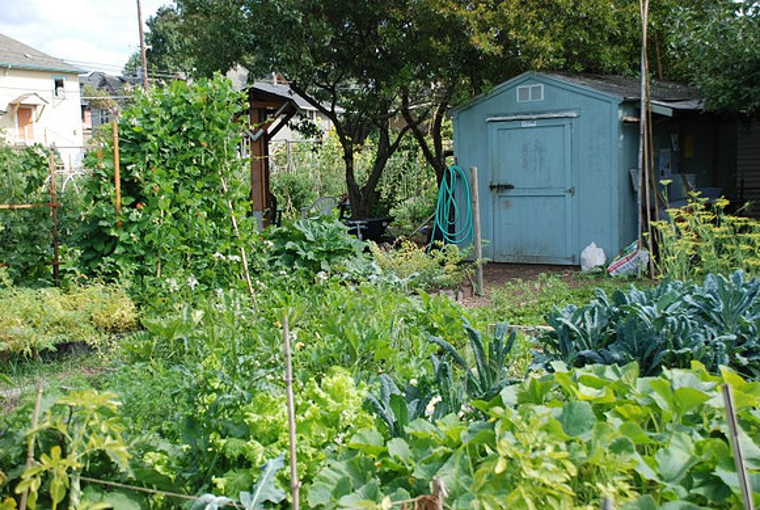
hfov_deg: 41.0
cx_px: 380
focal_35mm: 48
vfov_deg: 28.2
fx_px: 1015
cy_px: 255
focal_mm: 32
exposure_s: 1/200
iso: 100
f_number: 4.2
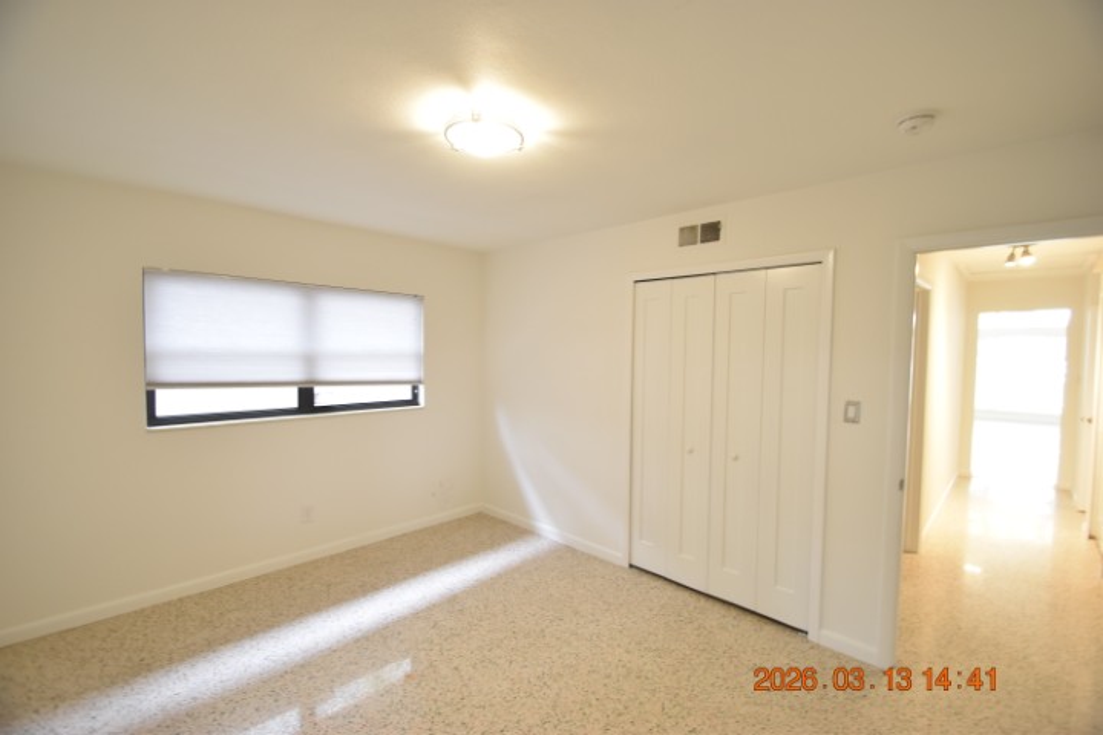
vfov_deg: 77.3
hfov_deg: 100.4
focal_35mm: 15
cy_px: 368
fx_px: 460
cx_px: 552
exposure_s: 1/20
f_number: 3.5
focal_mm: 10
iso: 800
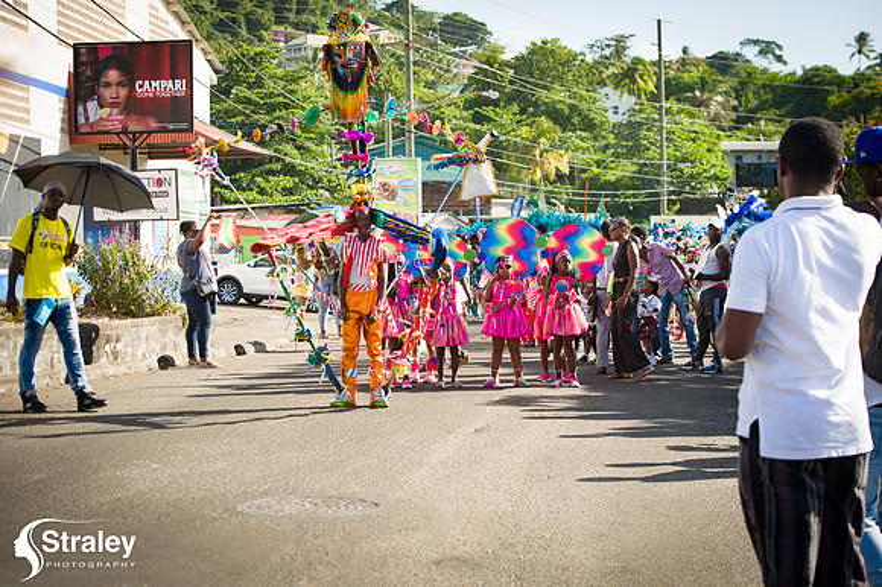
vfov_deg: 19.4
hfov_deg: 28.9
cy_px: 294
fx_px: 1714
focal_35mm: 70
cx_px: 441
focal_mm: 70
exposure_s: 1/200
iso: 100
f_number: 5.6
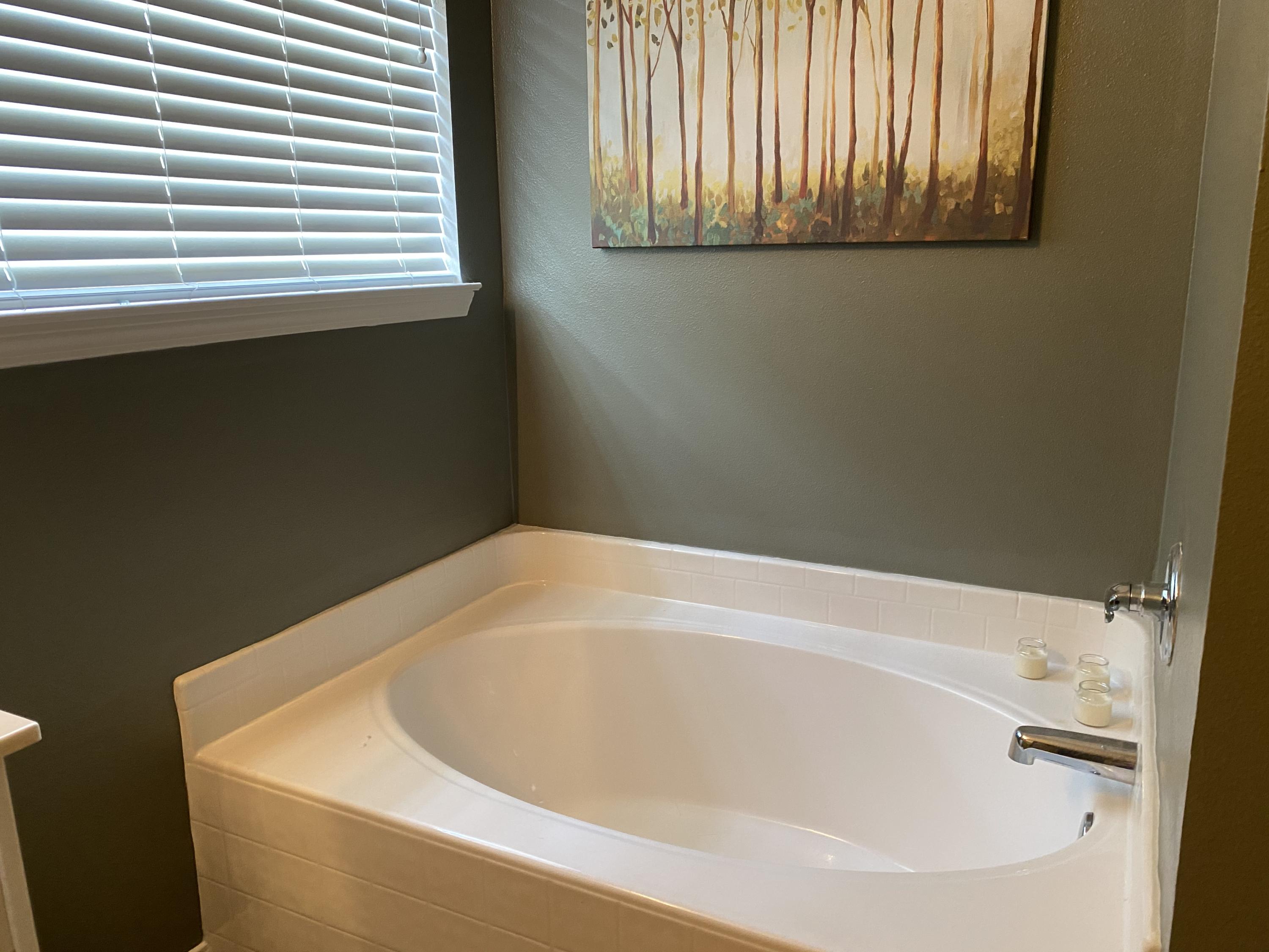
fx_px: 953
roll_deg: +1.6
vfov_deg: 53.1
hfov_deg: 67.3
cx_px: 634
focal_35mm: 26
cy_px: 476
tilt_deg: -12.7
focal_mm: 4.25
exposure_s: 1/60
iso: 250
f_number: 1.8
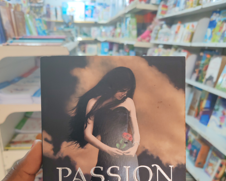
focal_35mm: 36
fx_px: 241
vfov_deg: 39.4
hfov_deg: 50.3
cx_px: 111
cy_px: 148
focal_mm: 6.12
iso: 400
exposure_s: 1/100
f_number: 1.9
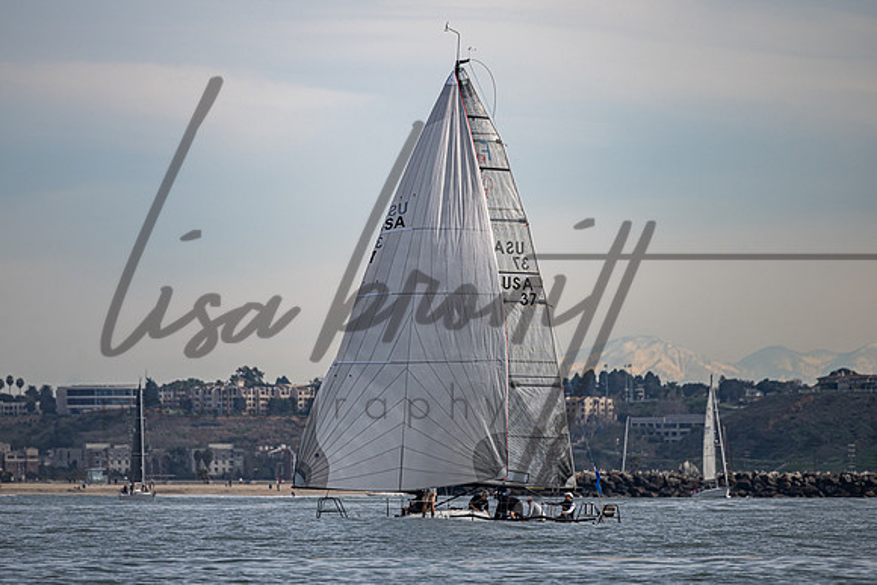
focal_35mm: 501
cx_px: 406
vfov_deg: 2.7
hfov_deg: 4.1
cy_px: 232
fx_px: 12206
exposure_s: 1/2000
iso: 125
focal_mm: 400
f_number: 5.6
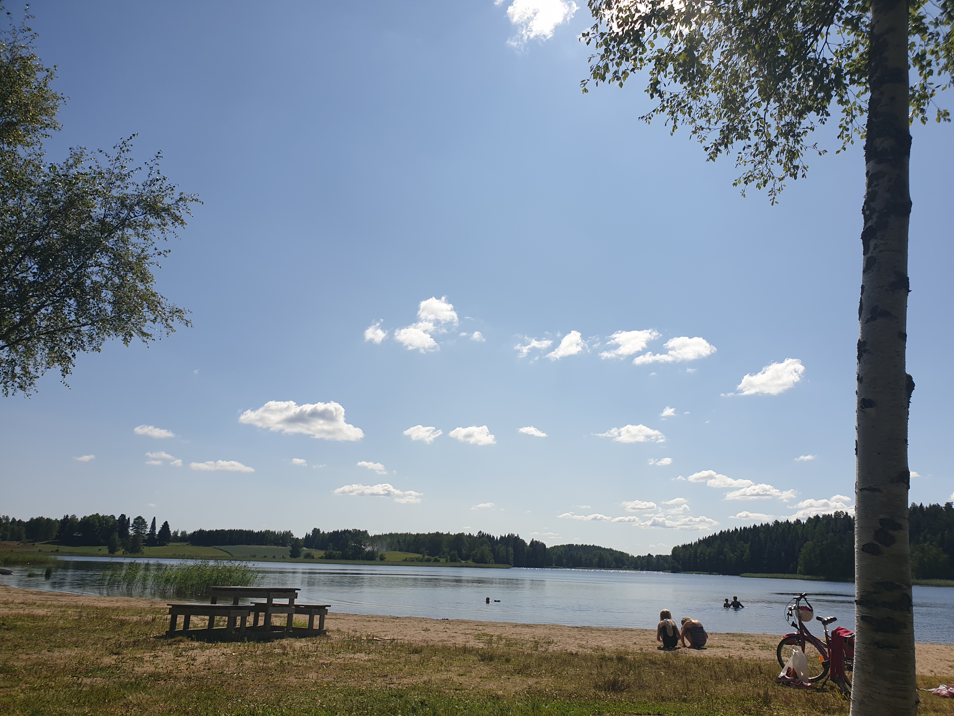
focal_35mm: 26
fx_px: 717
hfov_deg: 67.3
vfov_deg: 53.1
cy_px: 358
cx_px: 477
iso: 50
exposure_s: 1/3597
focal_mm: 4.3
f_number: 2.4
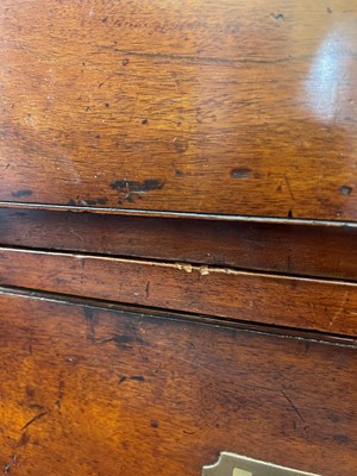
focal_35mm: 26
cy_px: 238
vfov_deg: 67.3
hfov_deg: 53.1
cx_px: 178
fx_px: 358
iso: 500
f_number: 1.6
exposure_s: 1/25
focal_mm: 5.1
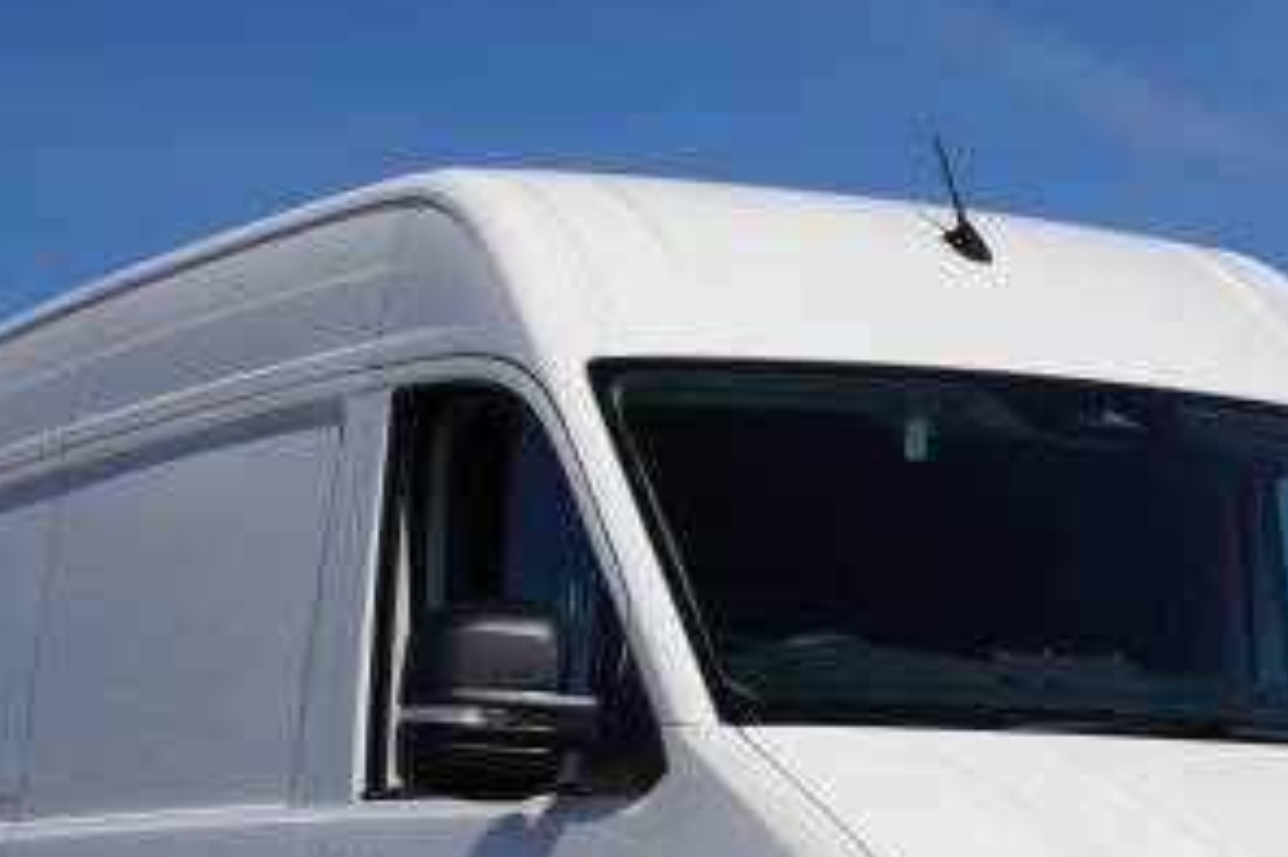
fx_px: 5223
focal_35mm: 146
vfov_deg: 9.3
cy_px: 901
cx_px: 870
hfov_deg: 14.0
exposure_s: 1/125
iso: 100
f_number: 11
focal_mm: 45
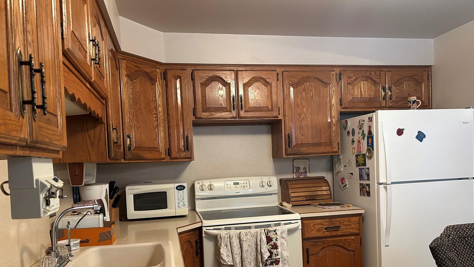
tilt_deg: -2.3
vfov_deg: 39.7
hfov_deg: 66.1
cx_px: 238
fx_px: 364
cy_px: 178
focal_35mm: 29
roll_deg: +2.1
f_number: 1.5
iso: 200
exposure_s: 1/60
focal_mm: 5.7
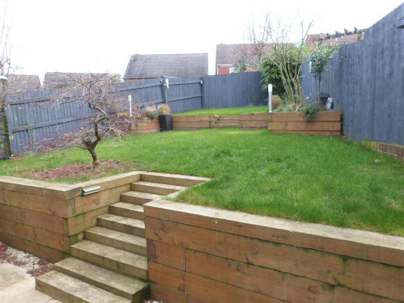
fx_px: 292
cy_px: 152
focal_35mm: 25
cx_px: 202
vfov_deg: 54.9
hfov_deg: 69.4
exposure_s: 1/60
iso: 100
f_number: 2.8
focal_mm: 4.5
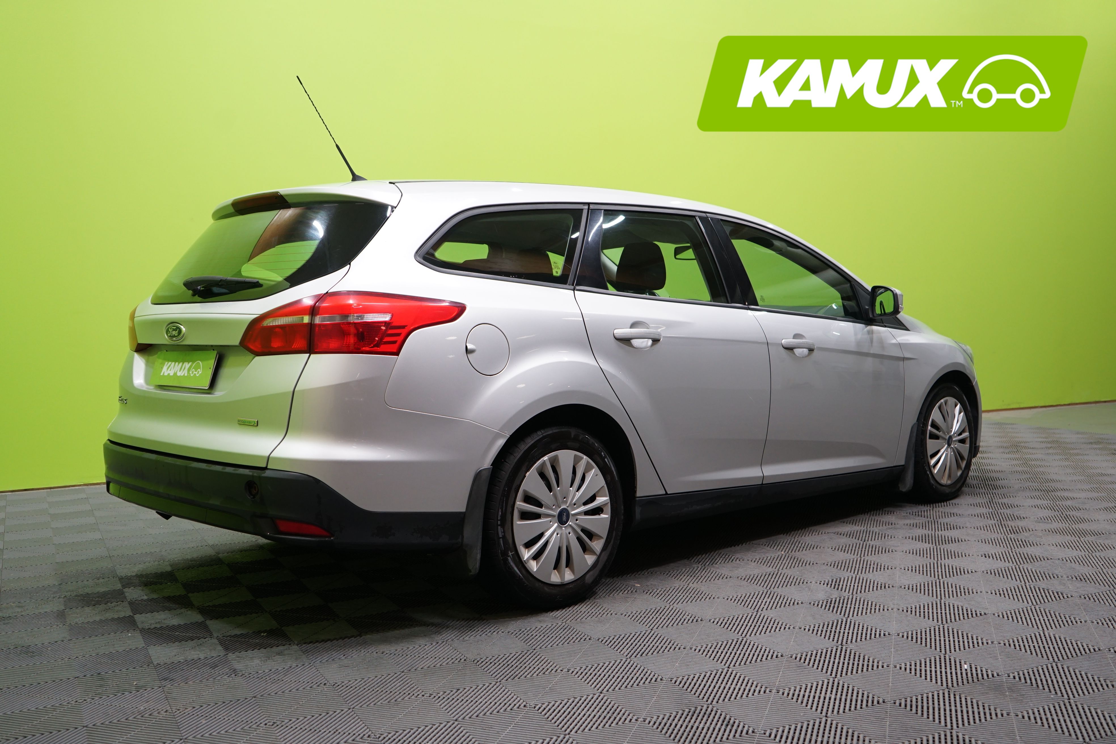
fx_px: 1023
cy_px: 372
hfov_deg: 57.2
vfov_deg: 40.0
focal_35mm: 33
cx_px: 558
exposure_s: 1/80
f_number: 4
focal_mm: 33
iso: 640
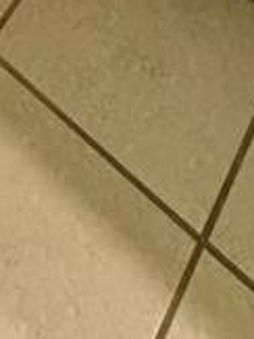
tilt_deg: -8.6
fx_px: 1009
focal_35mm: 103
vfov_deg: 9.1
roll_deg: +7.0
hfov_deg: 12.8
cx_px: -231
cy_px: -903
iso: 250
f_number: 2.2
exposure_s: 1/120
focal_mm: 2.22
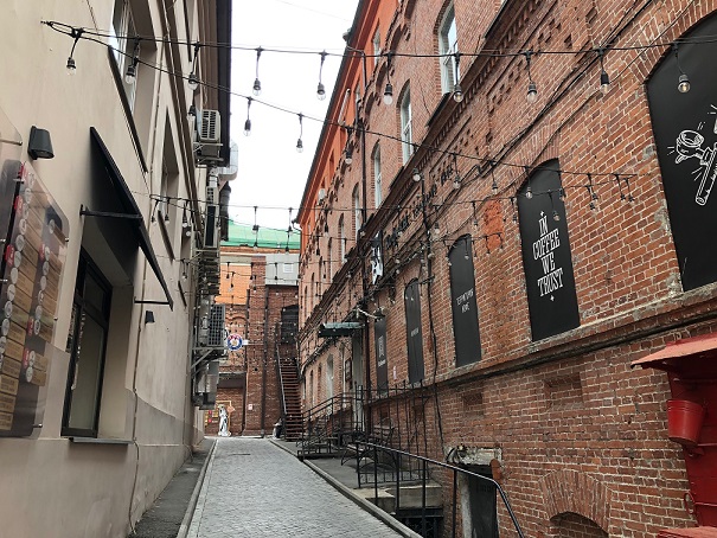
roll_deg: +1.3
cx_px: 358
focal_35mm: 28
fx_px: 580
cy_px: 269
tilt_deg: +17.5
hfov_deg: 63.4
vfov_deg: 49.8
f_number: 1.8
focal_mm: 3.99
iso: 20
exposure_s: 1/308
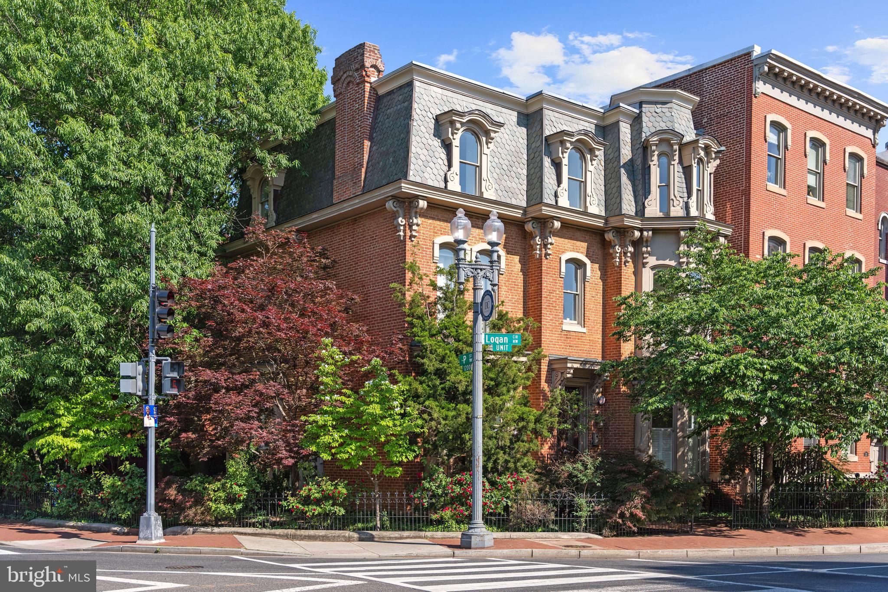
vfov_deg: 35.3
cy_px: 296
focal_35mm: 38
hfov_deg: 51.1
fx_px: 930
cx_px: 444
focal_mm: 37.7
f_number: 2.8
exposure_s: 1/3200
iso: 200
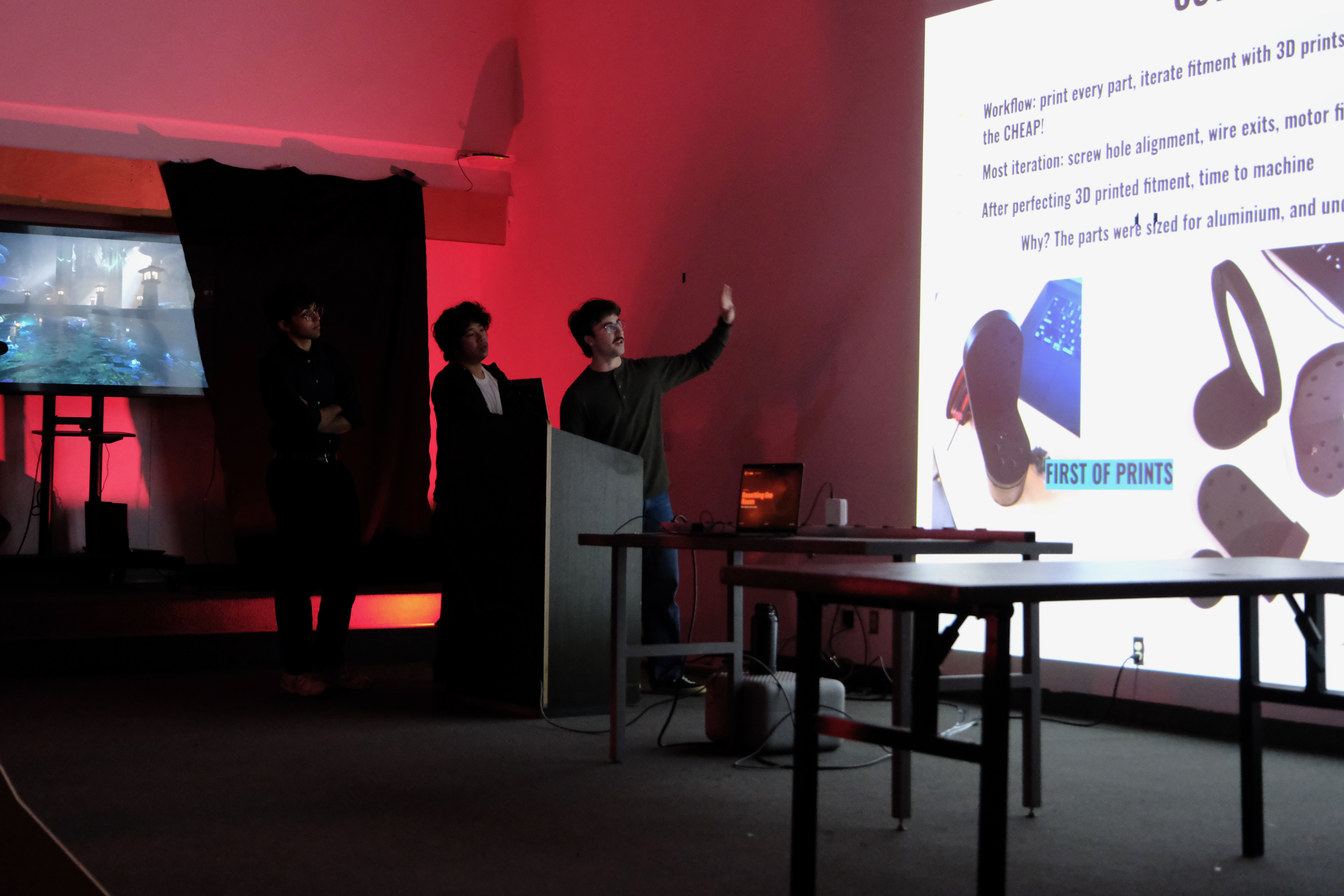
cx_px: 672
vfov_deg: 25.1
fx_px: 2016
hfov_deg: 36.9
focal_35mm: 54
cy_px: 448
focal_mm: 35.8
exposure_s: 1/56
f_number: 4.5
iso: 8000
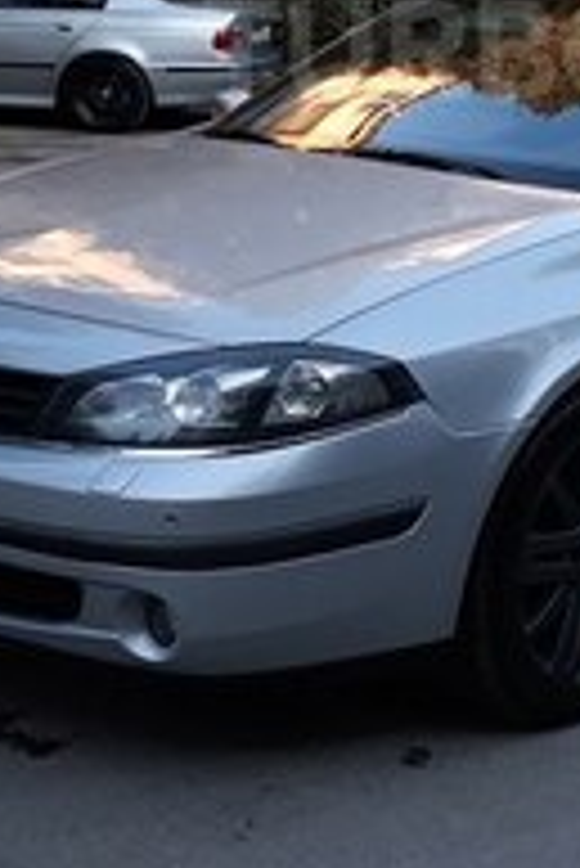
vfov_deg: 26.9
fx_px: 1737
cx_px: 549
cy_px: 49
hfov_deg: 18.6
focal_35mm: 72
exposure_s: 1/100
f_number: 1.7
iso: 50
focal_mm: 3.71
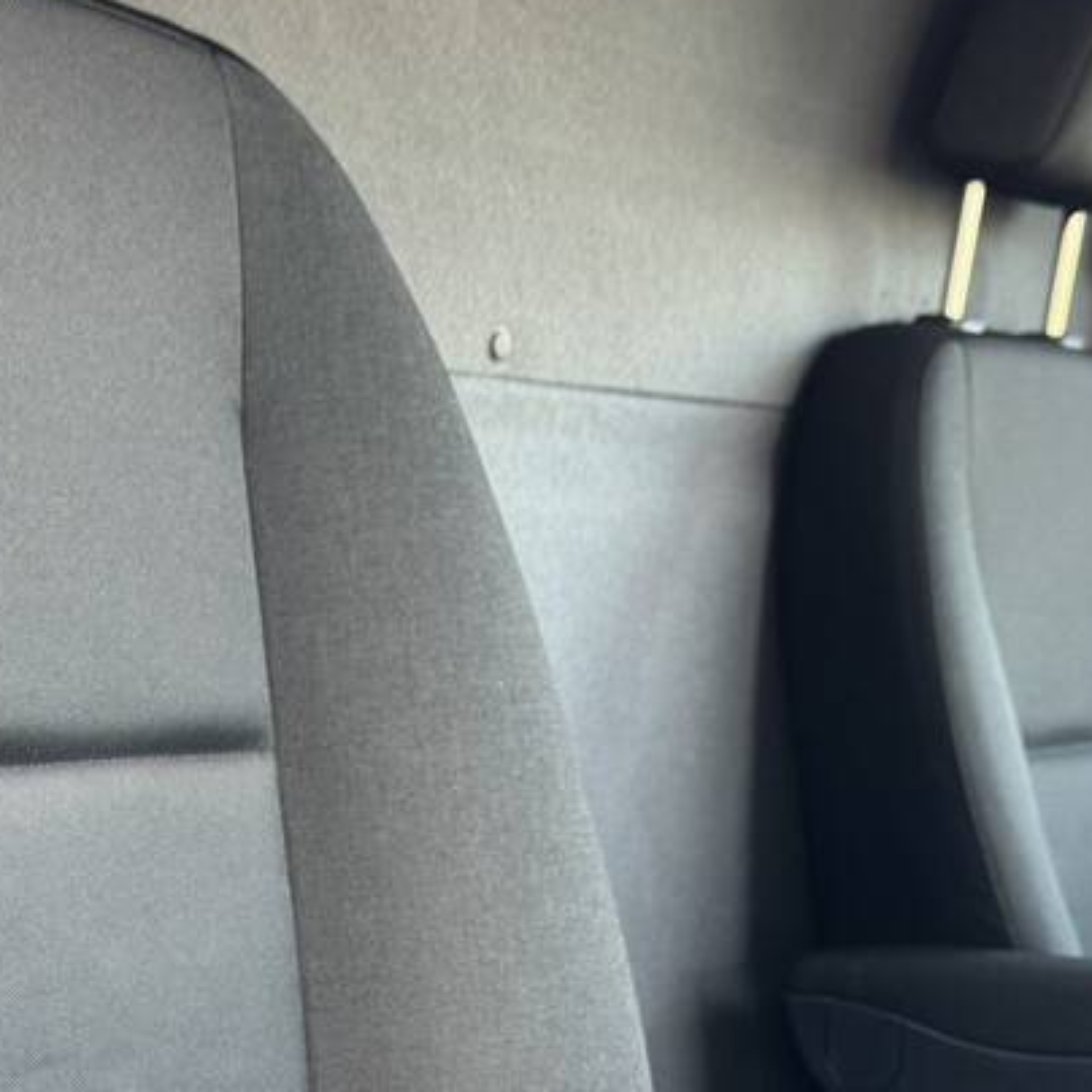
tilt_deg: -10.1
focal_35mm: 63
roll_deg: -3.3
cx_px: 414
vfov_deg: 26.6
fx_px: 2248
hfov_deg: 27.2
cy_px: 924
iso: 200
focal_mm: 6.76
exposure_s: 1/90
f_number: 1.78
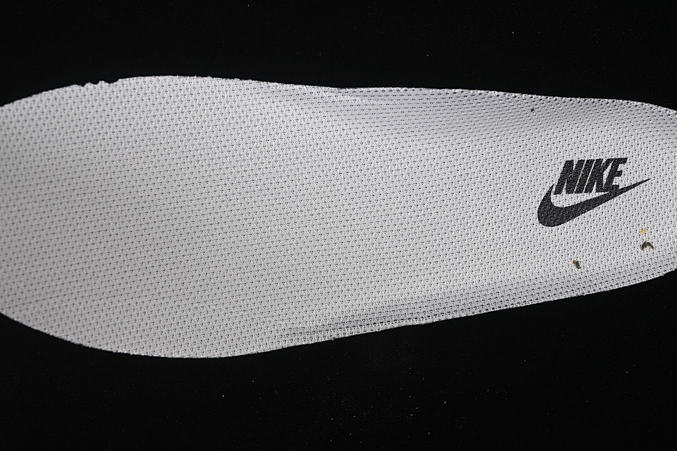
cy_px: 226
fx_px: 1410
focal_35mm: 75
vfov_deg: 18.2
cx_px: 338
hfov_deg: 27.0
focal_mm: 50
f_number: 7.1
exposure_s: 1/80
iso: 160
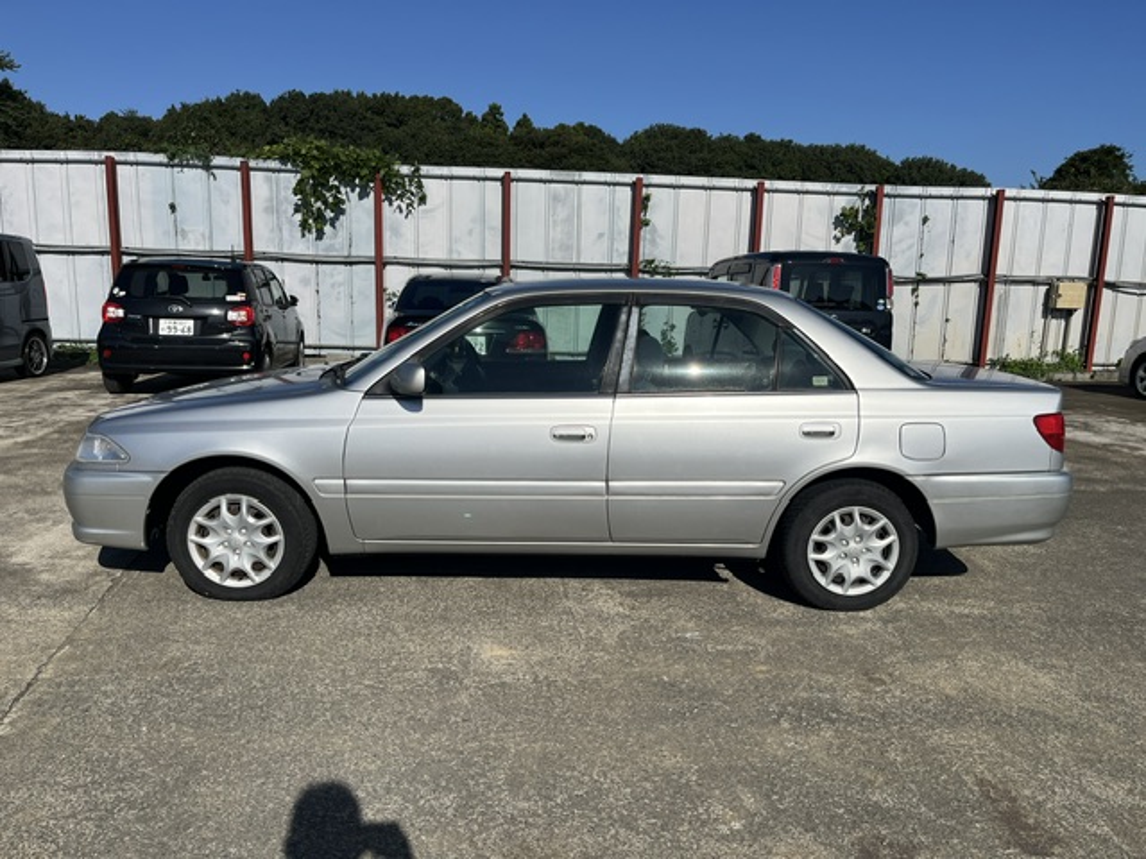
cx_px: 573
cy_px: 430
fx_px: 861
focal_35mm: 26
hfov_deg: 67.3
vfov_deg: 53.1
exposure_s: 1/9091
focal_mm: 5.1
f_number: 1.6
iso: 50
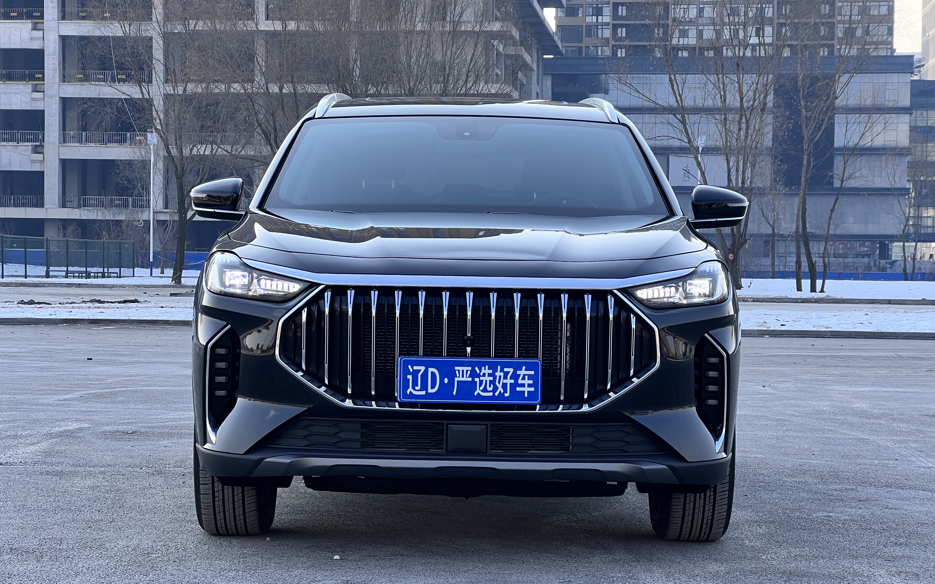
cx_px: 468
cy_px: 305
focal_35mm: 82
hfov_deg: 25.2
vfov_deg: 15.9
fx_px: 2089
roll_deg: -1.0
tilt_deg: -1.5
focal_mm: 9
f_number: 2.8
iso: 32
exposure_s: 1/214
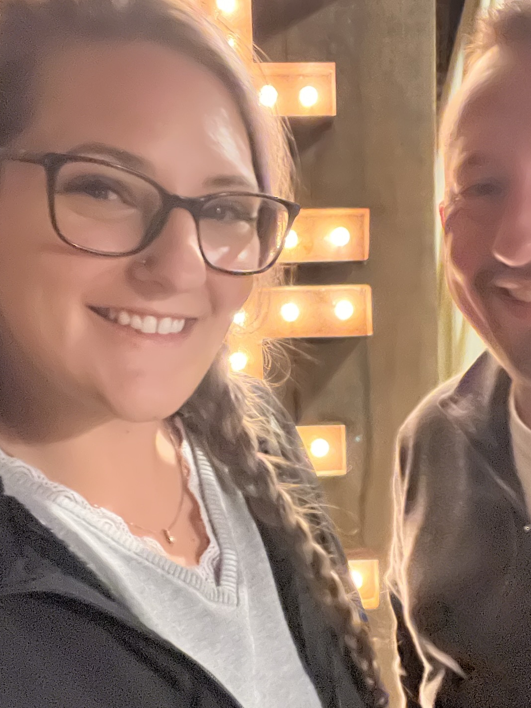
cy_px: 411
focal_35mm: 43
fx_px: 879
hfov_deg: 33.6
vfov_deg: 43.7
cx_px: 302
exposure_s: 1/15
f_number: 2.2
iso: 1600
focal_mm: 2.71
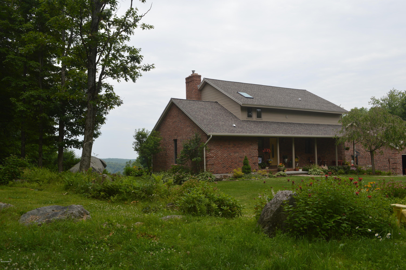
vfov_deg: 43.5
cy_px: 135
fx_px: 338
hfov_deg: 62.0
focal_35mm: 30
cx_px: 203
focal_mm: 20
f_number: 7.1
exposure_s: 1/200
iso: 100
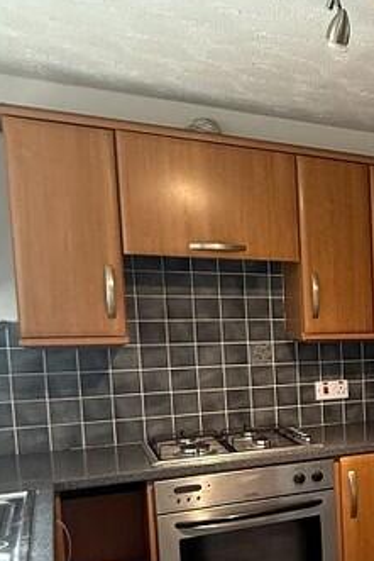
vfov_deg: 42.8
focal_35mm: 45
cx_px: 618
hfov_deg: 22.2
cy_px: 386
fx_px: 700
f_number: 2.2
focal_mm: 2.22
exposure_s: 1/50
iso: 250
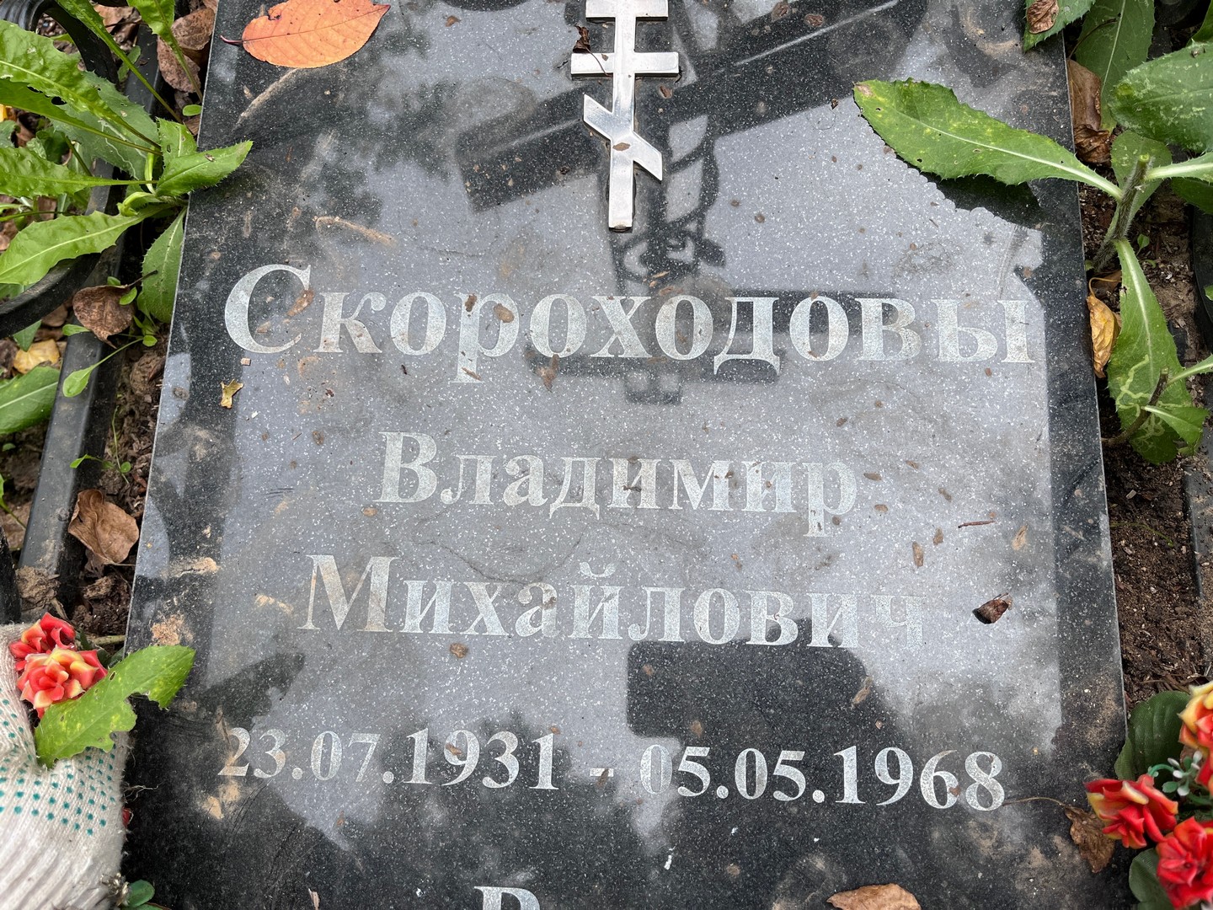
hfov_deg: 67.3
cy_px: 455
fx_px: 911
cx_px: 606
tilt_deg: -73.2
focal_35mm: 26
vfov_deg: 53.1
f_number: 1.6
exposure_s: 1/404
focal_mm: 5.1
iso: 50
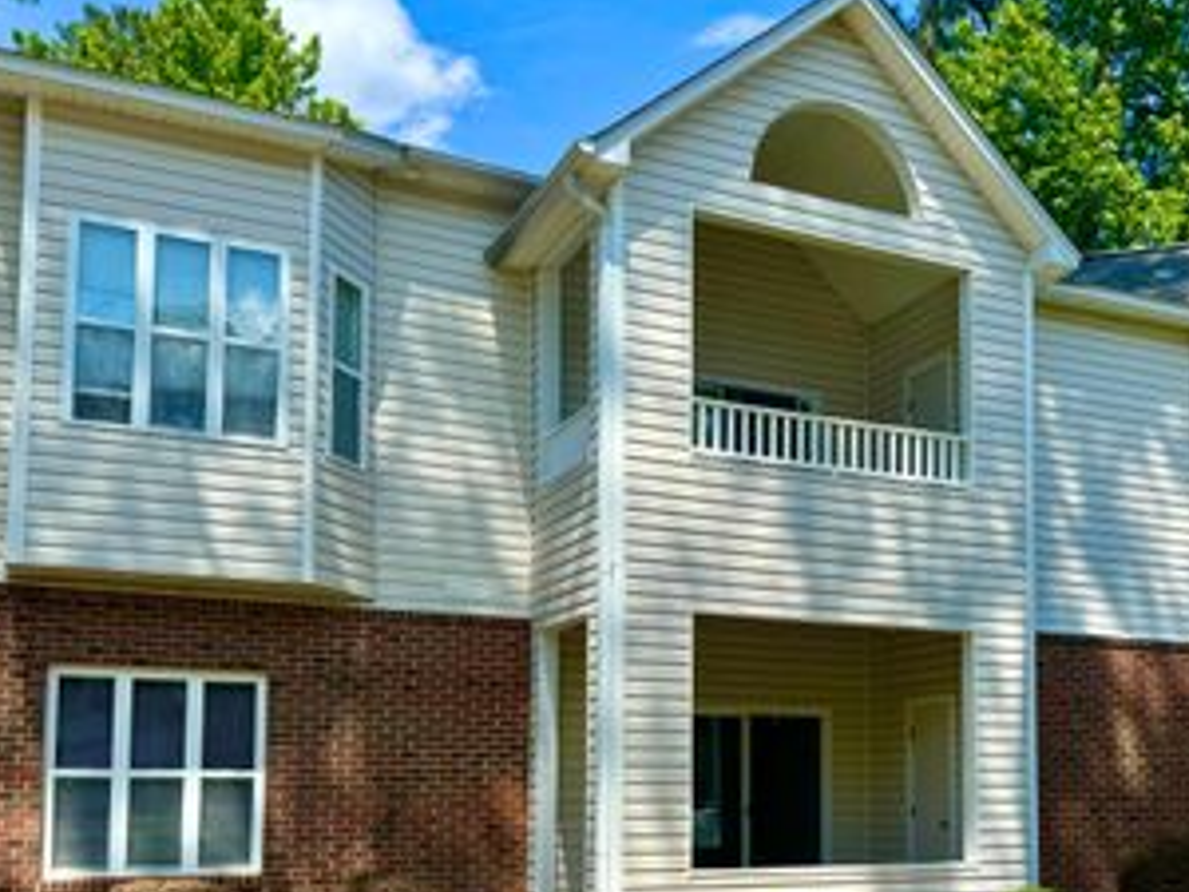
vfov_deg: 35.1
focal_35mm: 40
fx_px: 1374
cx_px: 745
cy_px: 676
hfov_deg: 46.4
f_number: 1.78
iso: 80
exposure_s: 1/3597
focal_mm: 6.76
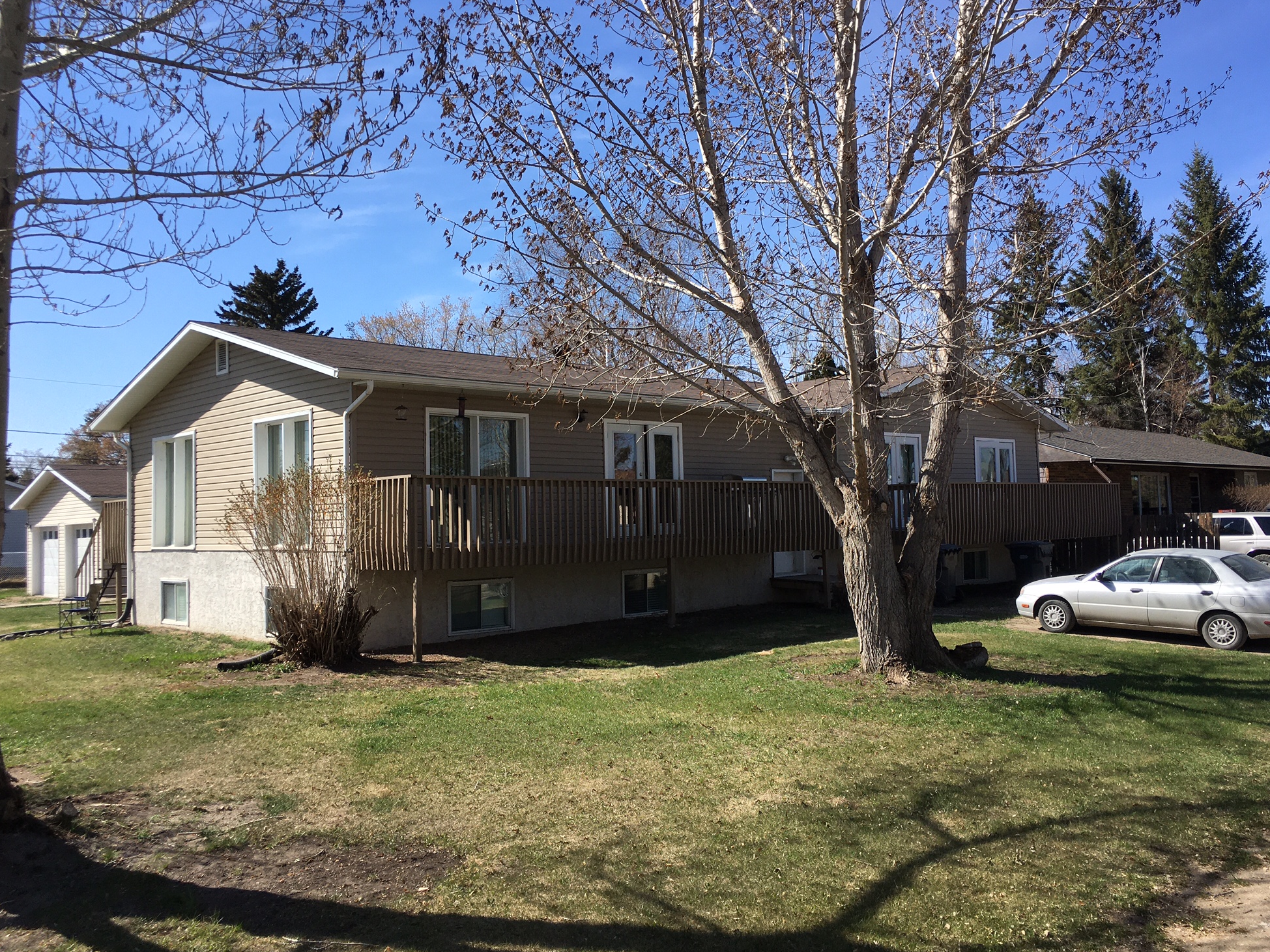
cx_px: 631
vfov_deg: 46.8
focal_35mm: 30
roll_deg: +1.1
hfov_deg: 60.0
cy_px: 463
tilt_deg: +3.6
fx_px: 1101
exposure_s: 1/1304
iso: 25
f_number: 2.2
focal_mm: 4.15
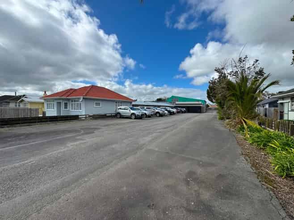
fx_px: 119
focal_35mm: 14
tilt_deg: +0.0
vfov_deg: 85.6
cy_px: 110
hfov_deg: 102.1
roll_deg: -0.3
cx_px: 147
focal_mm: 2.22
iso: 50
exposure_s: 1/2146
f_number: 2.2
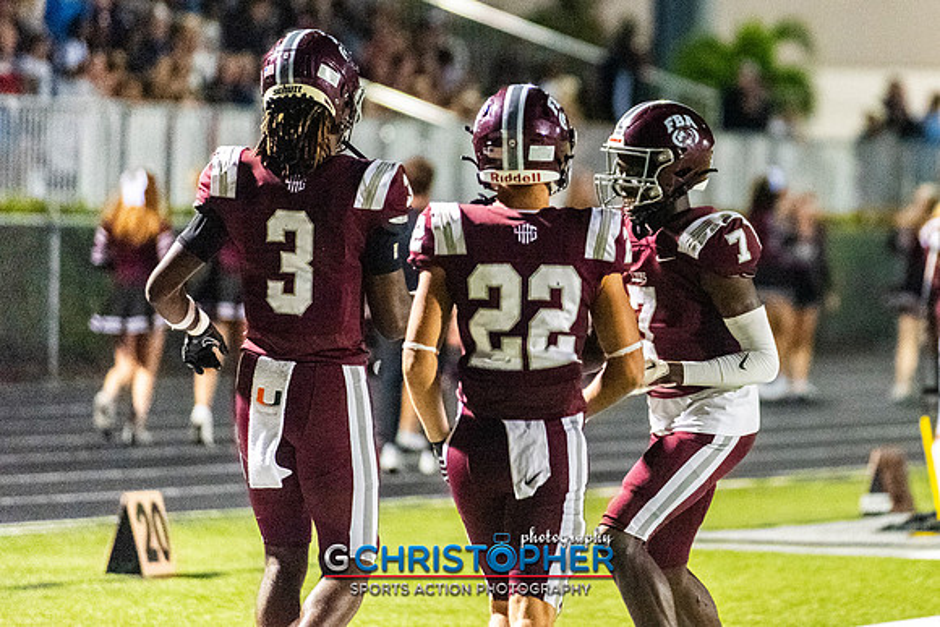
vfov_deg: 4.6
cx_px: 677
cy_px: 207
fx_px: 7774
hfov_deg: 6.9
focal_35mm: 298
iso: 11400
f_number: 2.8
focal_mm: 200
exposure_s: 1/800
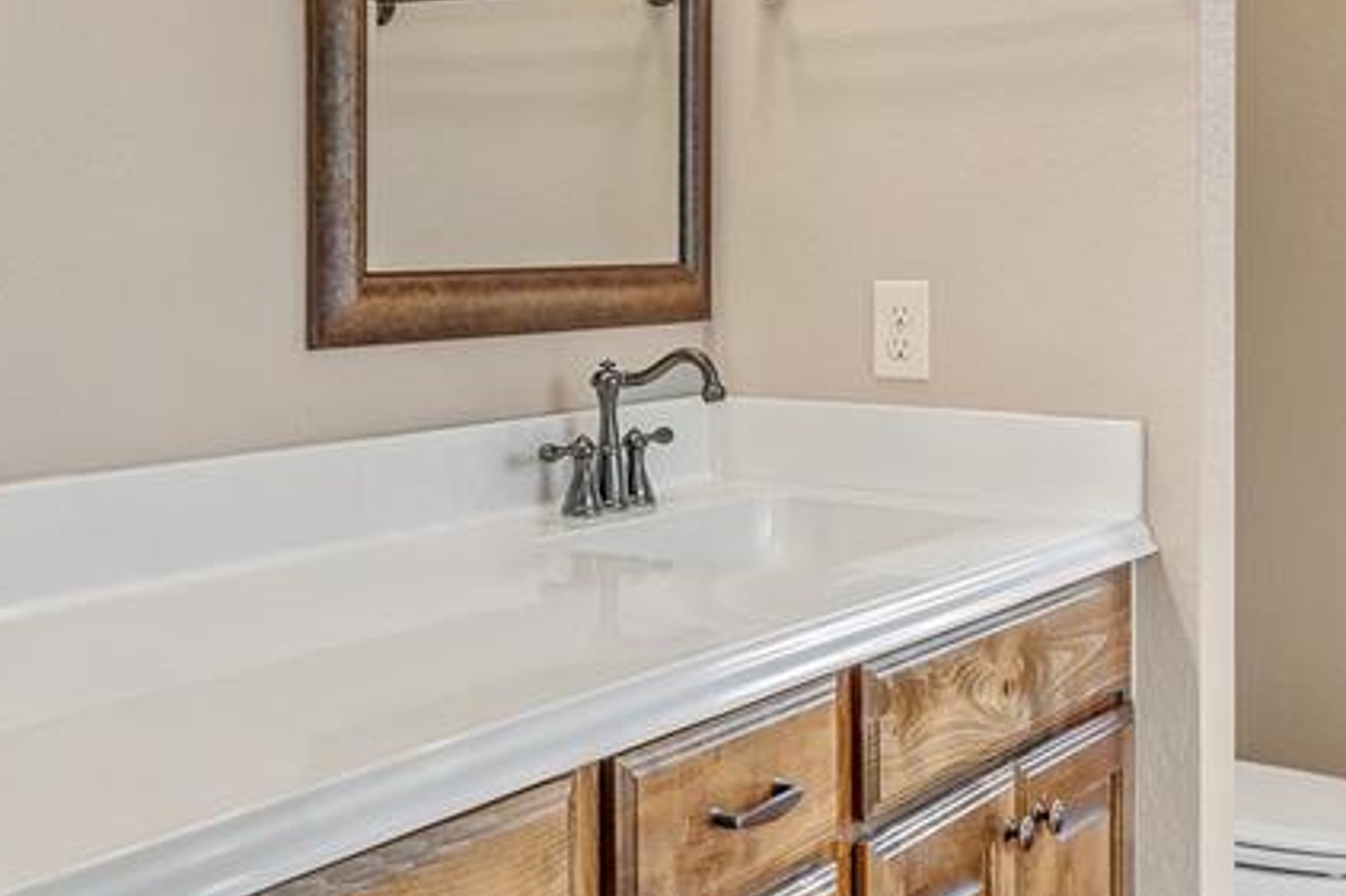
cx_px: 418
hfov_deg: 38.3
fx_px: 1906
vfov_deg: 26.0
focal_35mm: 51
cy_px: 195
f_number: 8
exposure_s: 1/40
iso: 800
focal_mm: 21
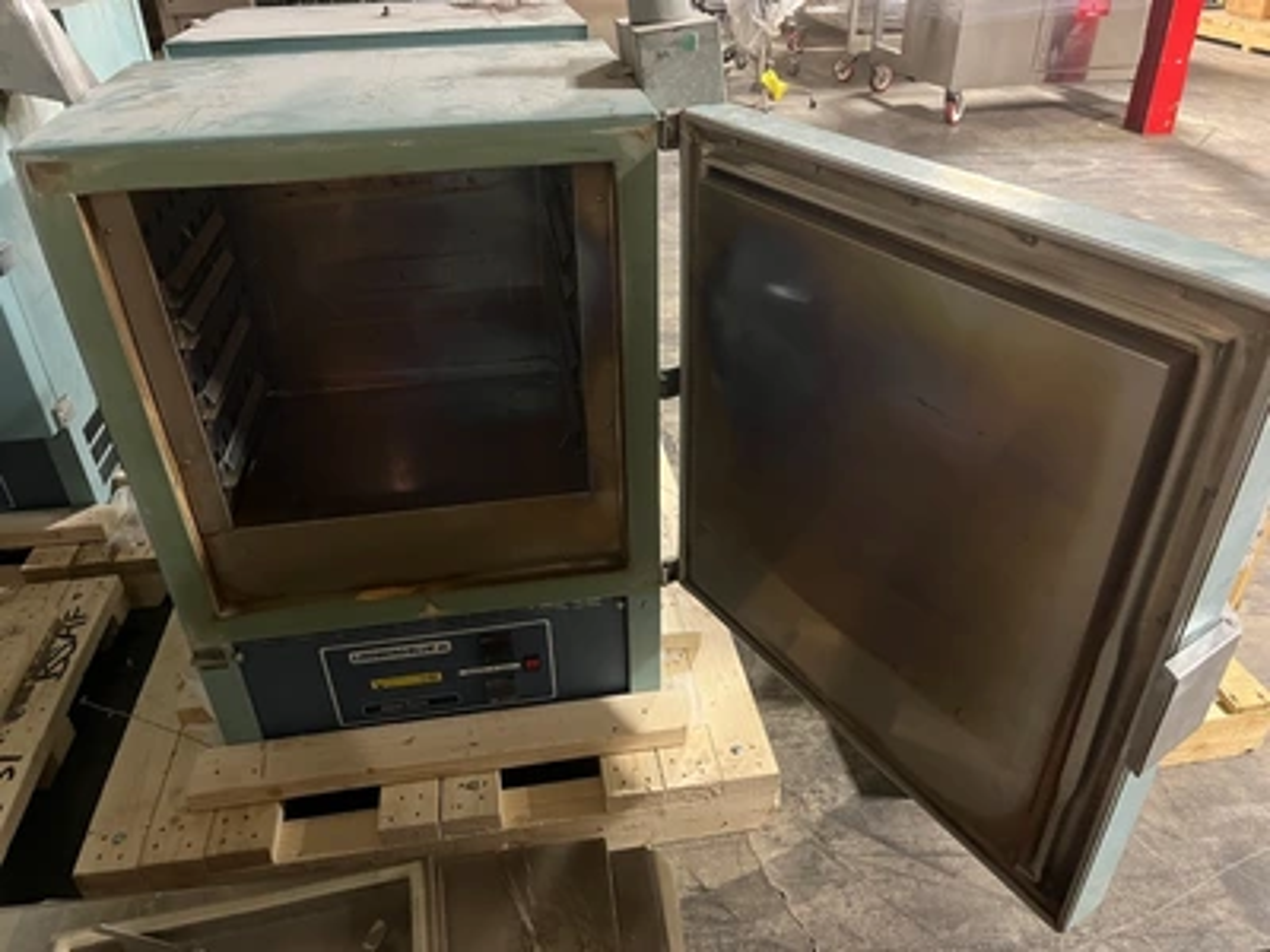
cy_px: 476
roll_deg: +1.2
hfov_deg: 67.3
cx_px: 635
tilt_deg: -33.2
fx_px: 954
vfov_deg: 53.1
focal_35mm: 26
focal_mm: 5.1
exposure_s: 1/30
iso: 640
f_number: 1.6
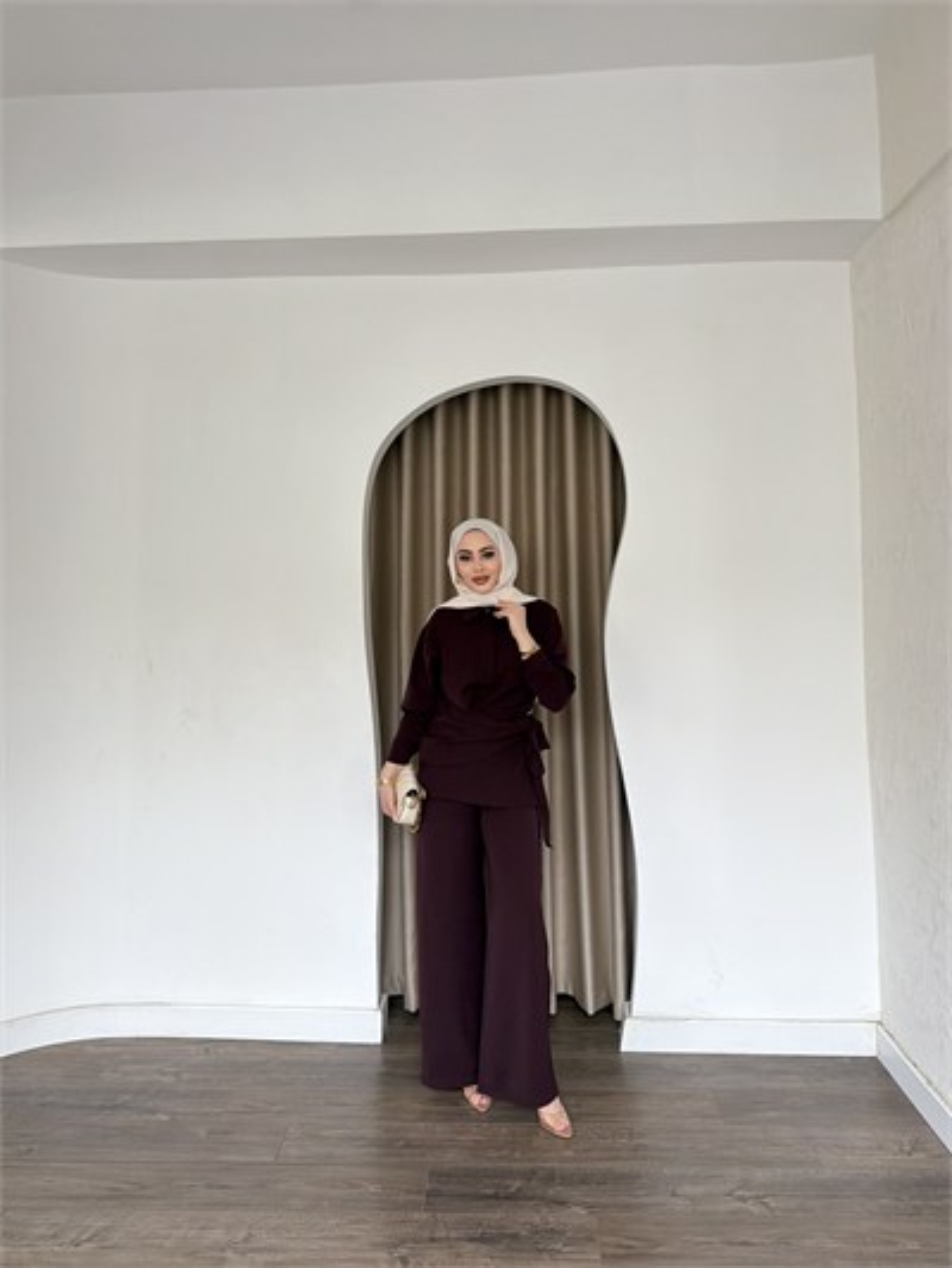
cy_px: 634
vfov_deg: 71.6
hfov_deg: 56.8
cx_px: 476
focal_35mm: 24
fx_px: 880
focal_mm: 6.76
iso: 320
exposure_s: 1/226
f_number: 1.78
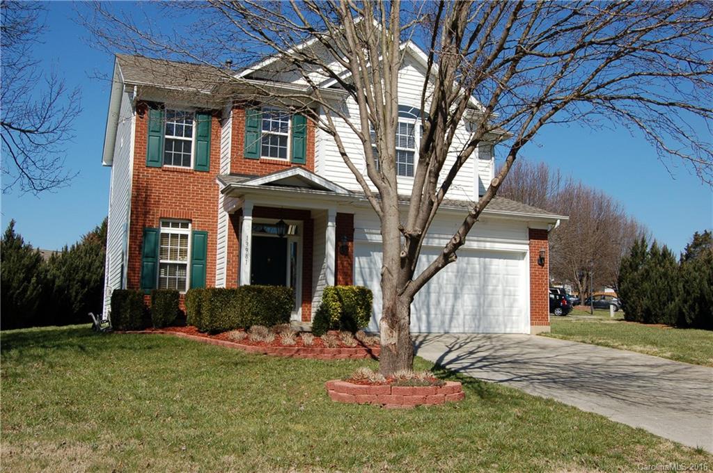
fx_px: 712
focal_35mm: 36
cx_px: 356
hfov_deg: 53.2
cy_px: 236
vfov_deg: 36.8
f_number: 10
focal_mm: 24
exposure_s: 1/400
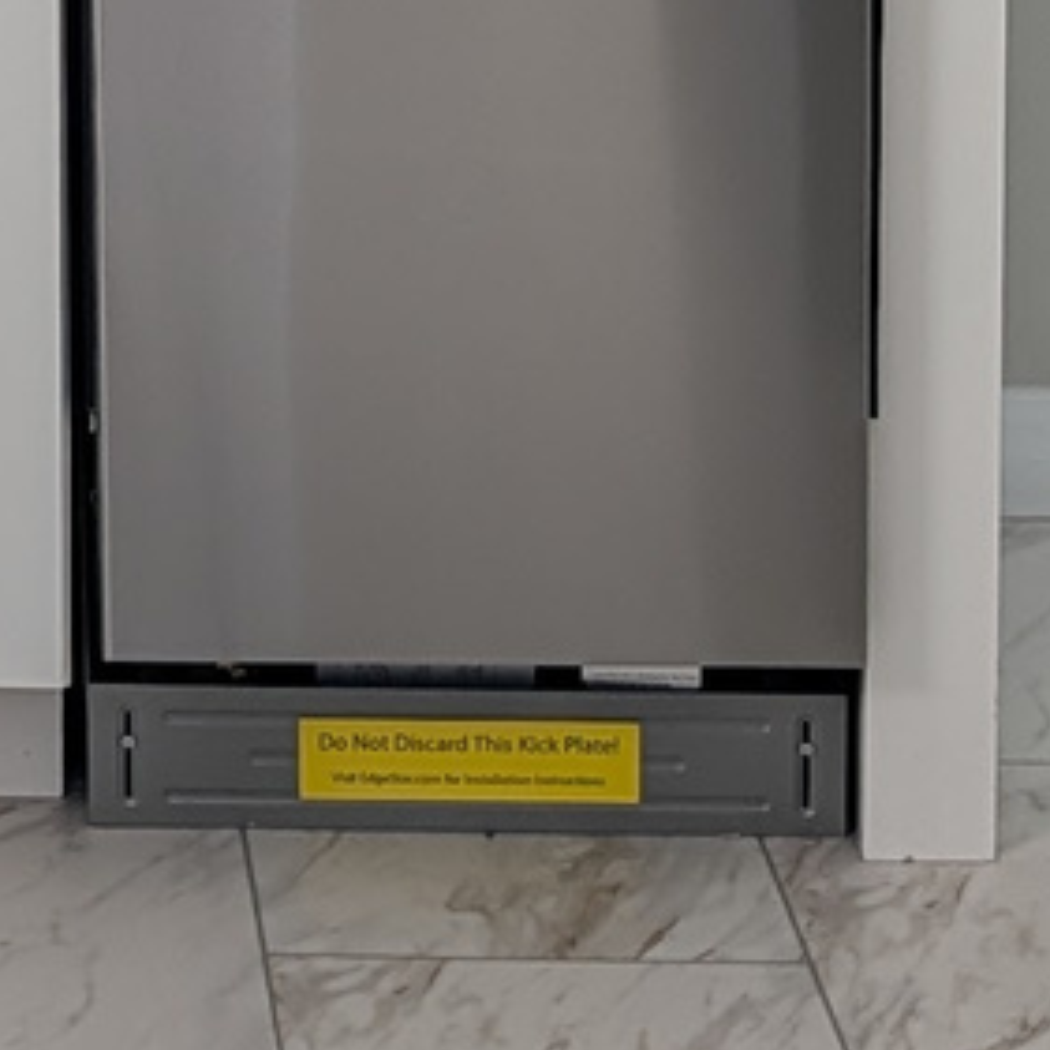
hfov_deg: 10.9
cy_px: -557
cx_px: -531
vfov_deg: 10.9
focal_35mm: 154
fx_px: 5285
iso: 49
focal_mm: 6.9
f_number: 1.68
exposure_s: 1/93.5
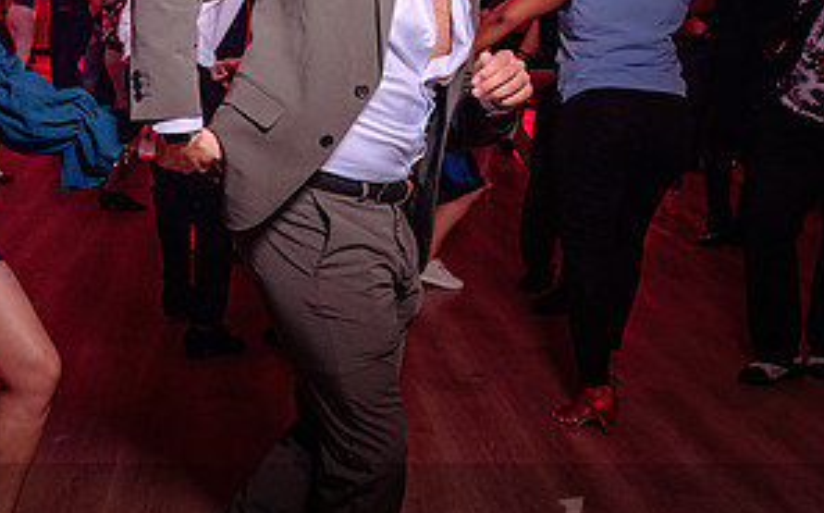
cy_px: 175
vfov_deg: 25.2
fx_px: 1144
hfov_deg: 37.6
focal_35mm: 51
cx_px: 117
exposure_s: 1/60
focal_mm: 24
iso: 800
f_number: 3.2
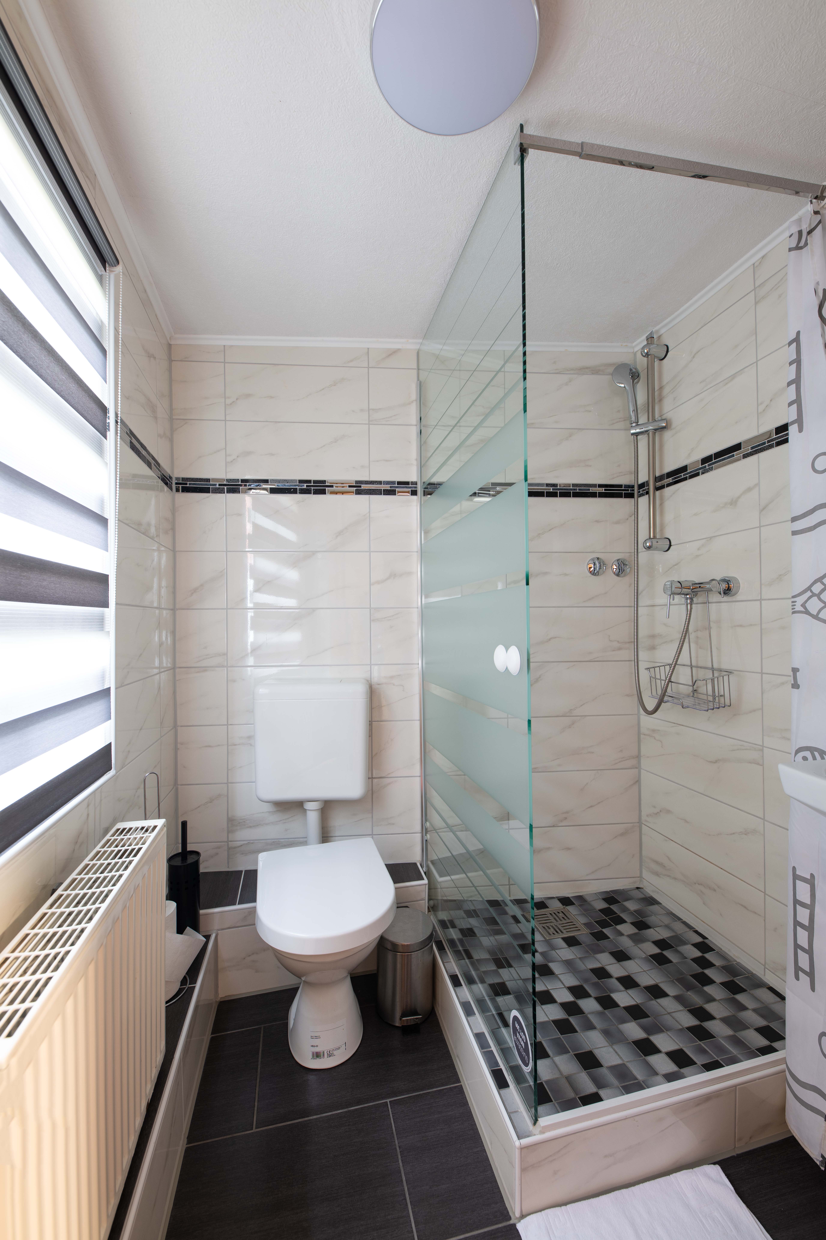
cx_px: 413
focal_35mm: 14
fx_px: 482
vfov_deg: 104.3
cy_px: 620
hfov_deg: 81.2
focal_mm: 14
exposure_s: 3
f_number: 5.6
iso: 100
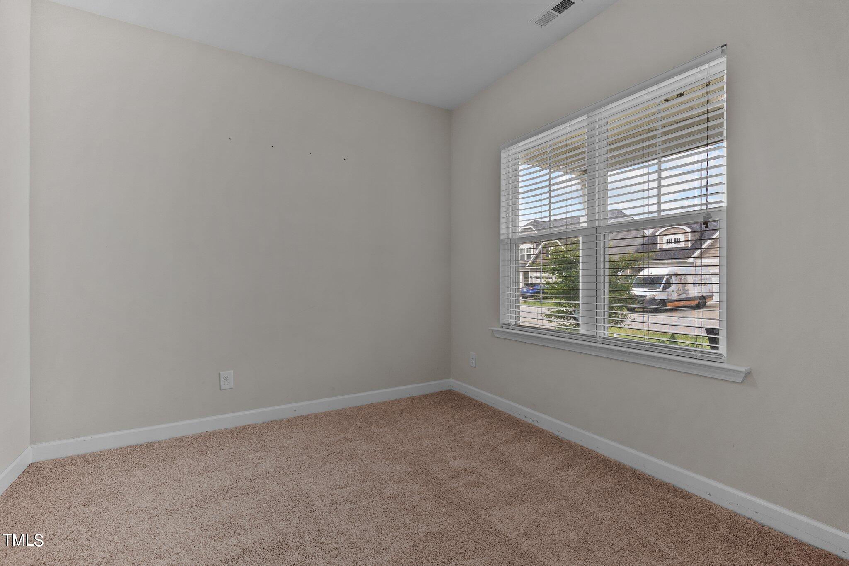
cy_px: 283
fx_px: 377
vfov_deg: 73.7
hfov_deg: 96.7
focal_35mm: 16
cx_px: 424
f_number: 8
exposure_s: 1/8
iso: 400
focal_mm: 16
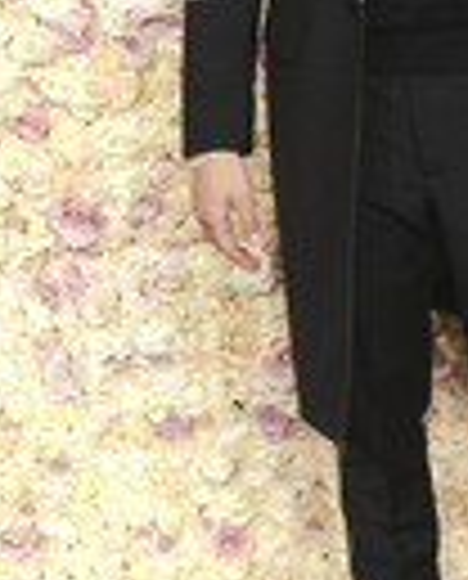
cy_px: 130
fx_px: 2499
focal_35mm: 145
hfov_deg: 10.6
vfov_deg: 13.2
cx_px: 448
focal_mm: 50
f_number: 11
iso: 1000
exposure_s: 1/250
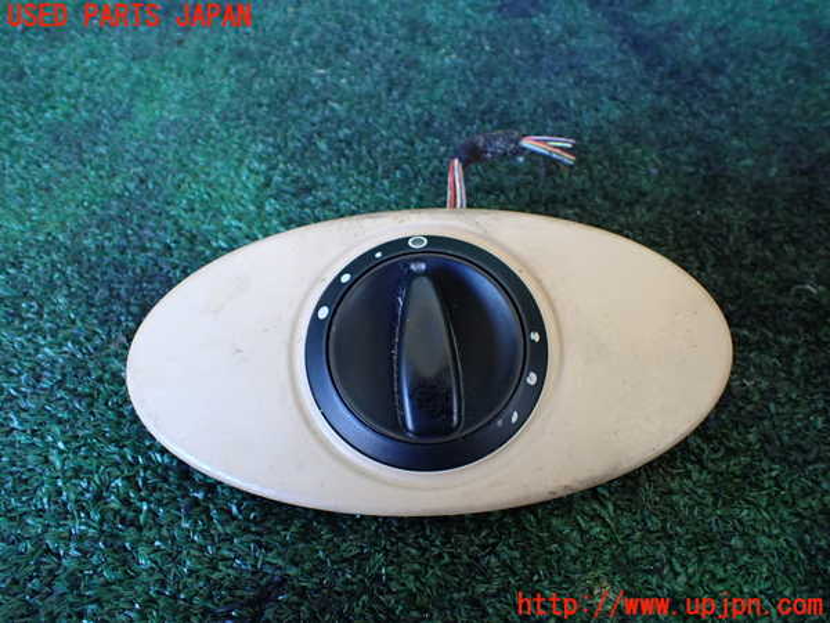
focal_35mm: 30
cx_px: 415
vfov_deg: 46.8
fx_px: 719
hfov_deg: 60.0
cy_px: 312
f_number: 2.3
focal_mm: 5.4
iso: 800
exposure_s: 1/100
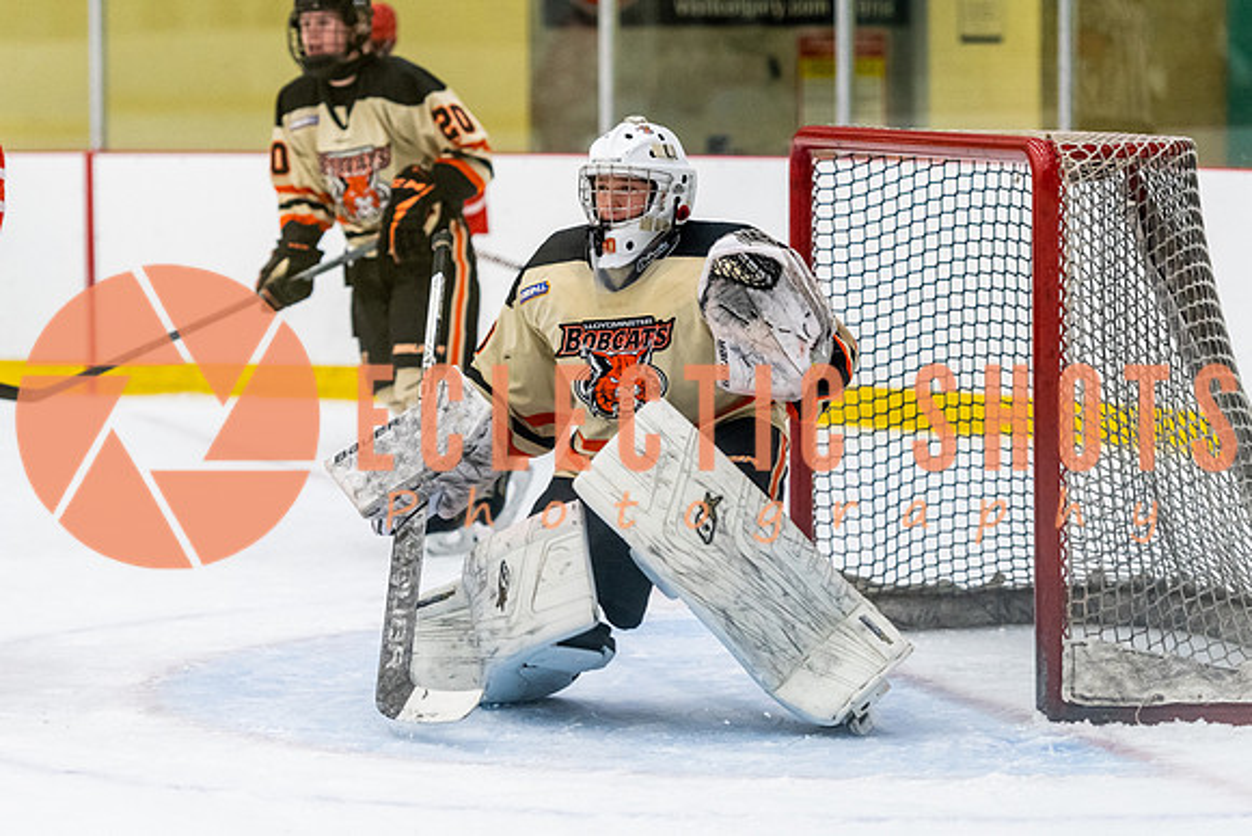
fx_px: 5851
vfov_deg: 8.2
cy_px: 403
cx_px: 626
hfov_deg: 12.2
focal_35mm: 168
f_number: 2.8
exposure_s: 1/640
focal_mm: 125
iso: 3200
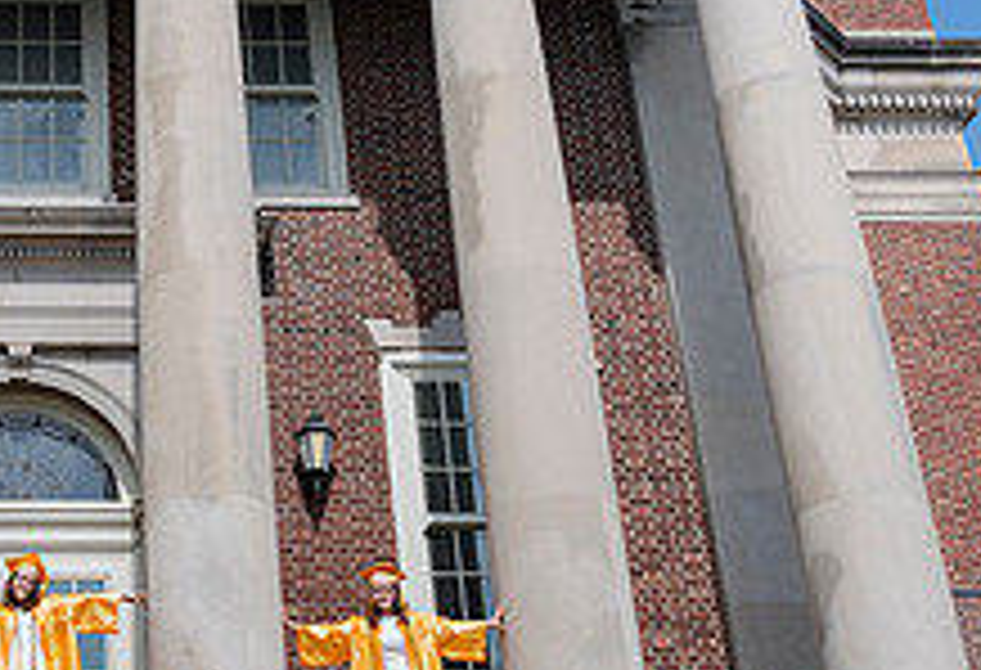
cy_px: 194
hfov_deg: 27.0
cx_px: 59
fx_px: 1950
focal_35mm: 71
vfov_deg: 19.4
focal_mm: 24
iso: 80
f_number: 5.6
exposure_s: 1/500
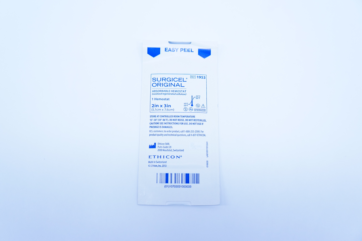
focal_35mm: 34
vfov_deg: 38.3
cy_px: 120
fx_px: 347
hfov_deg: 55.2
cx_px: 181
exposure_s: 1/250
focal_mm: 23
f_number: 4.5
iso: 800
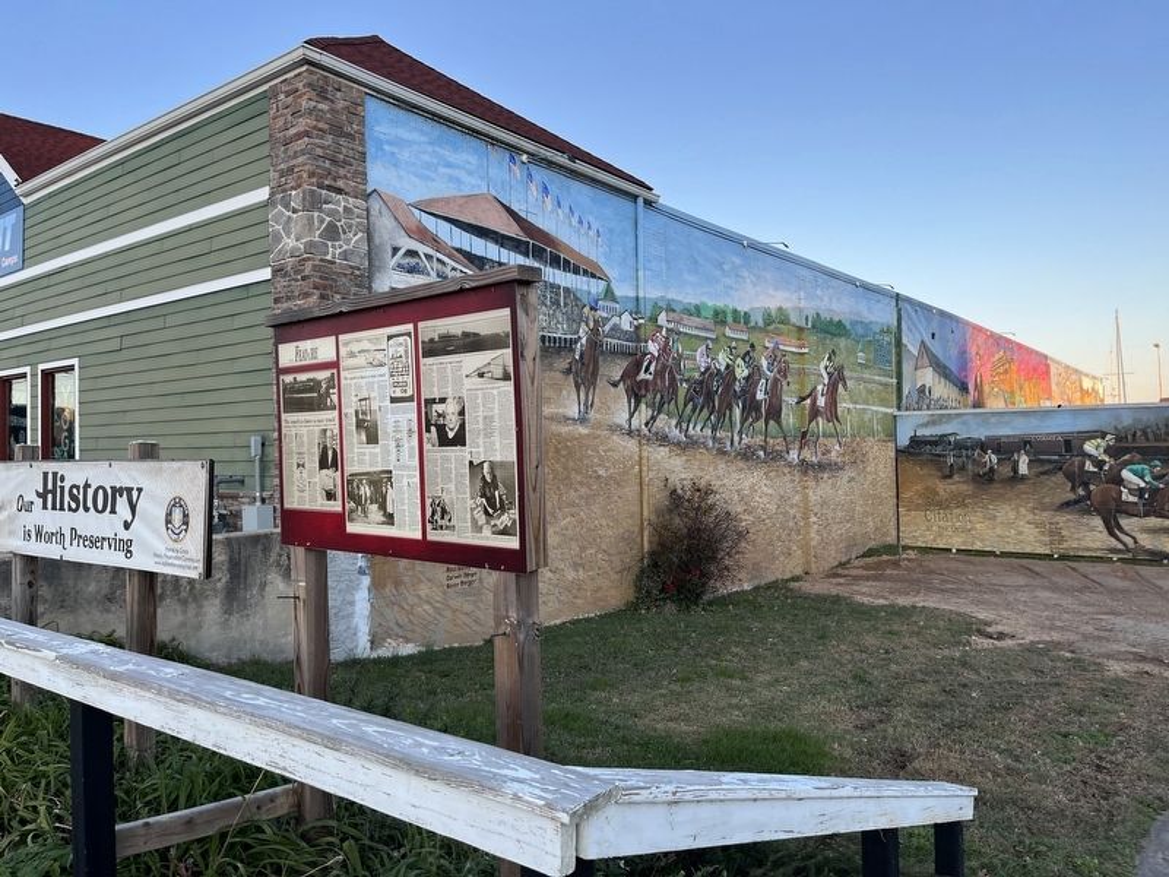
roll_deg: -0.9
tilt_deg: +3.9
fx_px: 878
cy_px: 438
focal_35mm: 26
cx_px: 584
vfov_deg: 53.1
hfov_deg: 67.3
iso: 50
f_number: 1.6
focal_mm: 5.1
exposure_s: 1/520
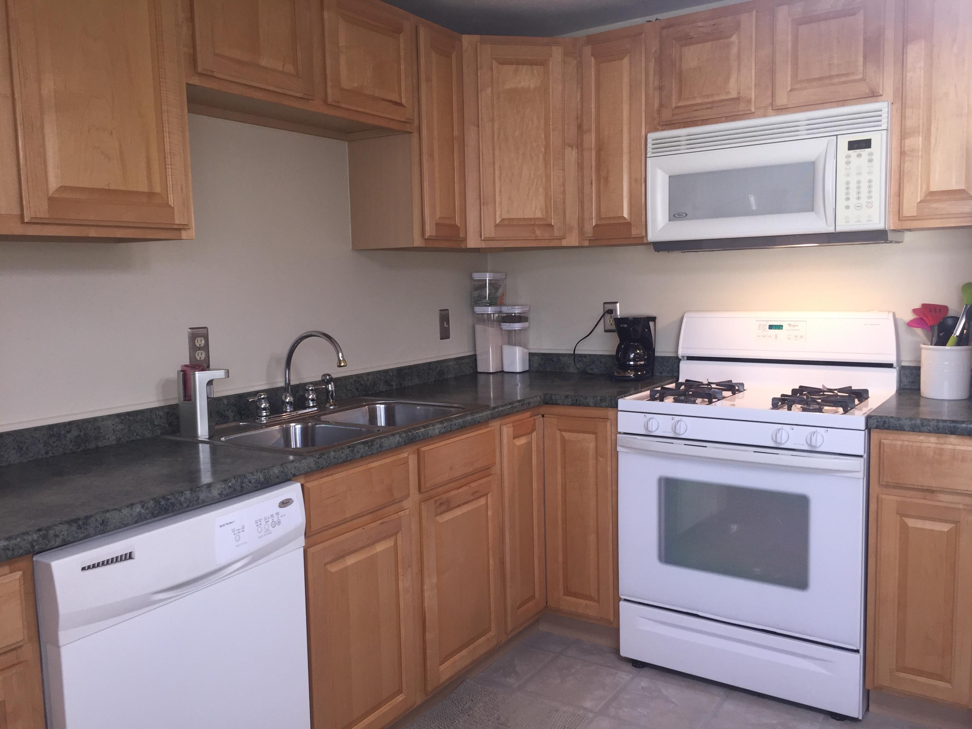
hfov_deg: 61.7
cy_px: 364
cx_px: 486
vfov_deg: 48.2
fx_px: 814
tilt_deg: -6.9
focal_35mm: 29
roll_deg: +1.4
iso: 50
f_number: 2.2
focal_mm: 4.15
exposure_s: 1/30
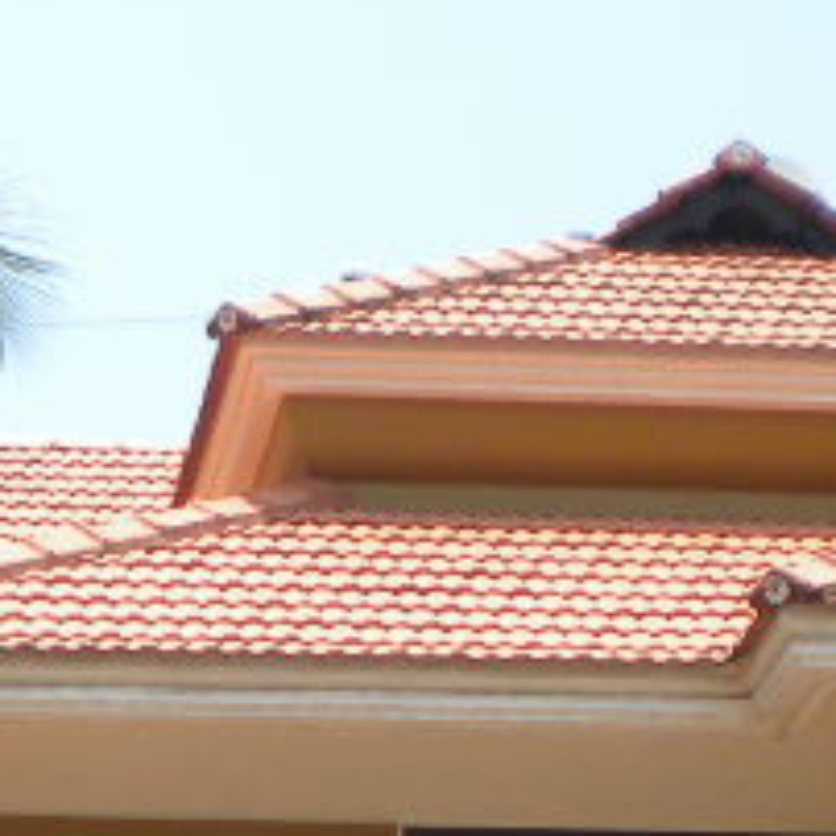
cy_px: 1300
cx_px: 186
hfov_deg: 11.1
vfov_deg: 10.7
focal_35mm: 157
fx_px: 4290
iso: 113
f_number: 4.6
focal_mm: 6.3
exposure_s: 1/518
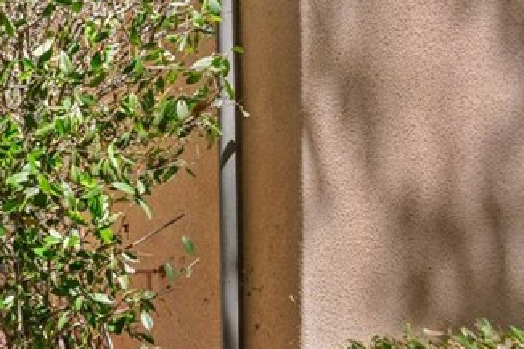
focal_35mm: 44
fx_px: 640
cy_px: 14
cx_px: -239
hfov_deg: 29.5
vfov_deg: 28.9
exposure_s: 1/125
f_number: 6.3
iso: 250
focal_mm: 14
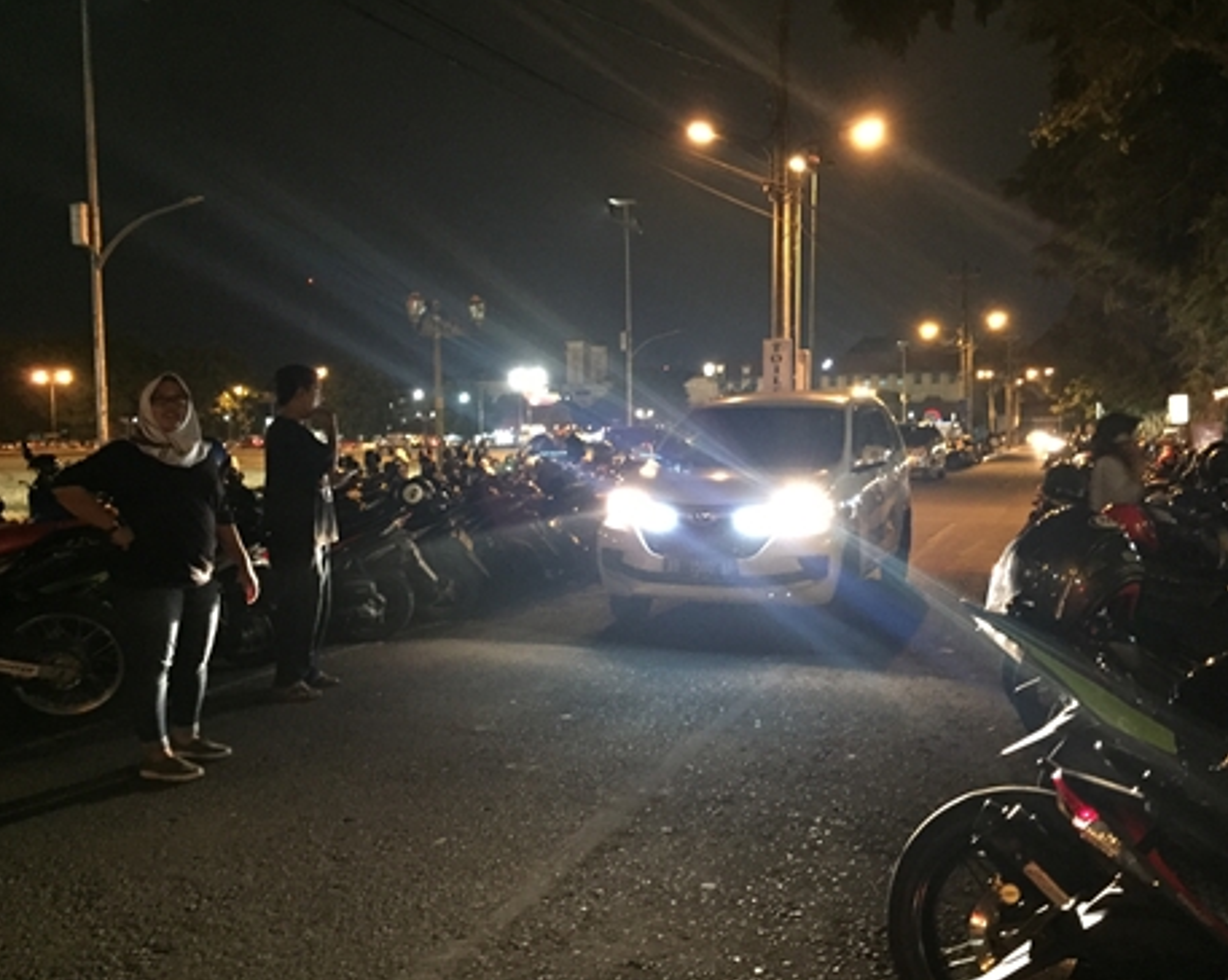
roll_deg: -0.4
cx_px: 656
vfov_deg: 47.1
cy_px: 482
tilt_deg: -2.2
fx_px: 1126
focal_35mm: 31
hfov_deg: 57.2
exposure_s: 1/17
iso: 800
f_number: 2.2
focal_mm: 4.15
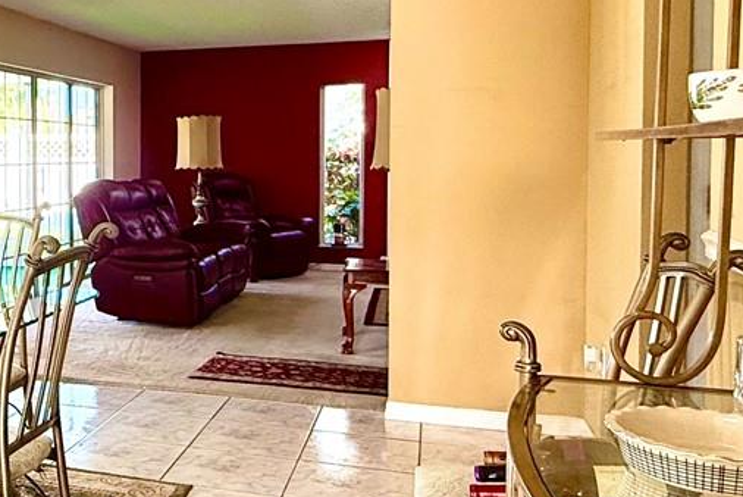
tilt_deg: -2.6
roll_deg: +0.1
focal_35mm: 46
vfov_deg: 29.2
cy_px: 197
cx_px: 28
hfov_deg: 38.7
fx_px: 950
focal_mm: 2.22
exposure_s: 1/120
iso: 125
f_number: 2.2
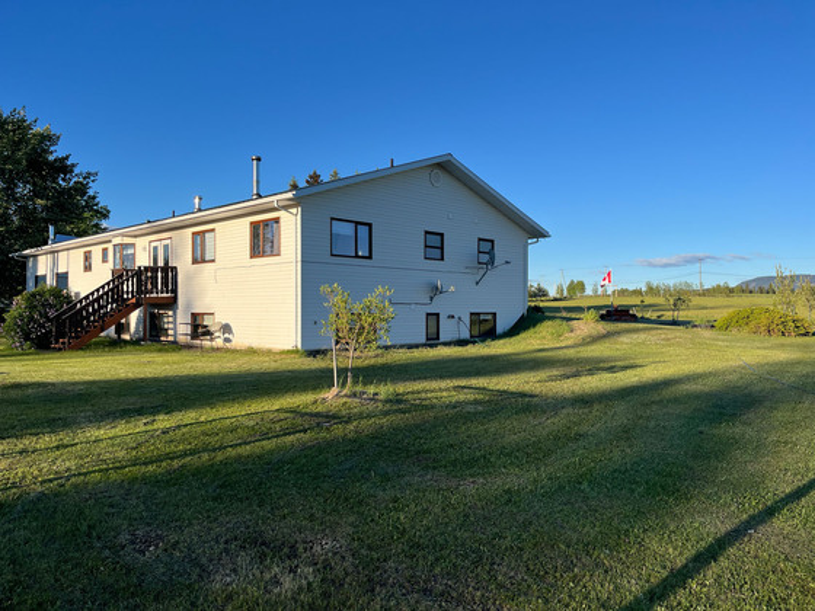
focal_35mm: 26
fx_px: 612
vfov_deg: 53.1
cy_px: 306
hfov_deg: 67.3
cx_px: 408
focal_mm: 5.1
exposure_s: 1/2137
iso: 50
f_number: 1.6
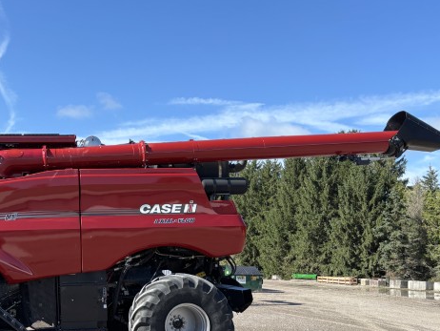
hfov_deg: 40.0
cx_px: 75
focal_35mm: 45
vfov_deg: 31.9
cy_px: 223
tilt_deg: +2.0
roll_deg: +0.1
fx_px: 572
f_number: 1.6
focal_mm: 5.96
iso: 50
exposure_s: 1/1812
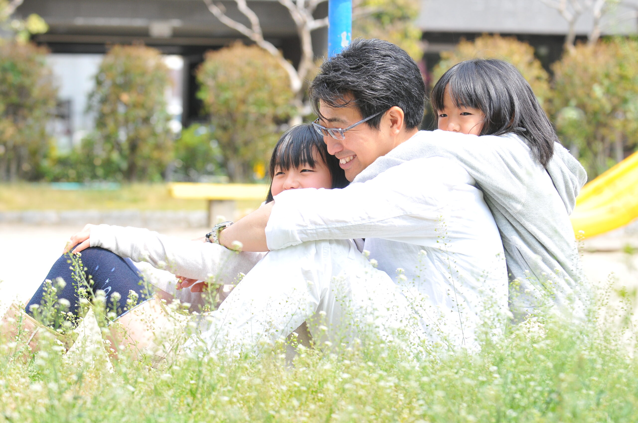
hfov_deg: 17.1
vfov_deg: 11.4
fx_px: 2124
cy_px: 212
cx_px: 319
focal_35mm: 120
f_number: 4
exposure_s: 1/800
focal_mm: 80
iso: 400
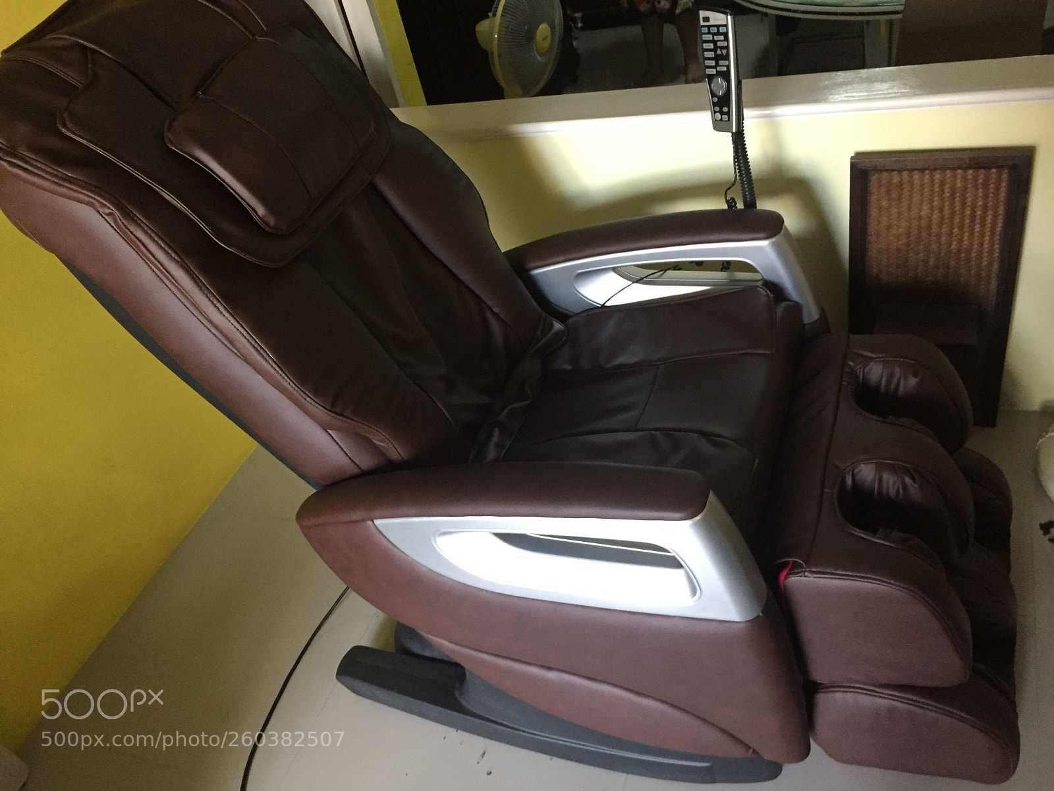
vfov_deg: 48.2
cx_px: 527
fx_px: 883
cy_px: 396
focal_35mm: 29
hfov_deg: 61.7
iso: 320
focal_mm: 4.15
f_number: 2.2
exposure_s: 1/33
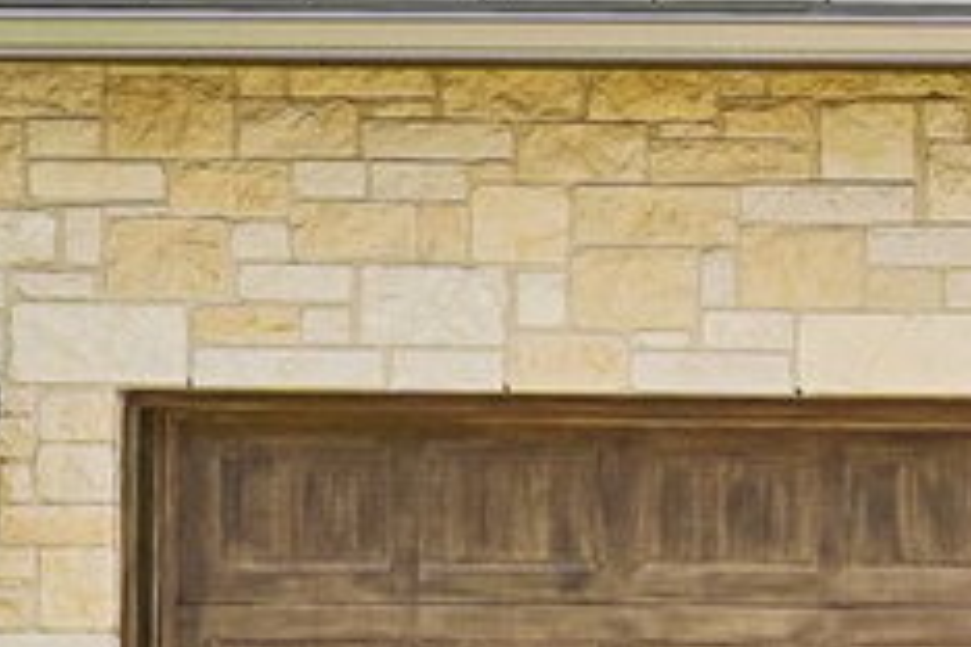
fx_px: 6081
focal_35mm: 225
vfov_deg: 6.1
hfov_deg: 8.1
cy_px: 191
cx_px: 2618
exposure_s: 1/400
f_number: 8
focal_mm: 32.5
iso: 100
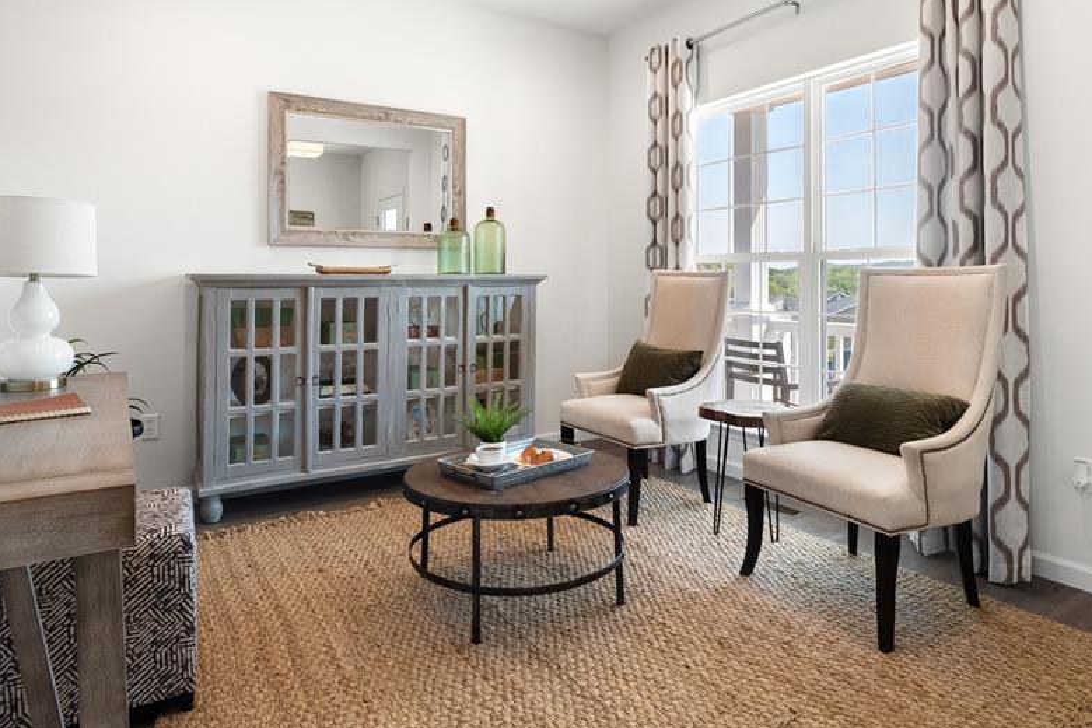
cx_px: 570
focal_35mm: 21
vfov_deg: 59.0
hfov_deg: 81.2
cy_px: 294
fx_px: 637
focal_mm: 8
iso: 400
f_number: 6.3
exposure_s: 1/25
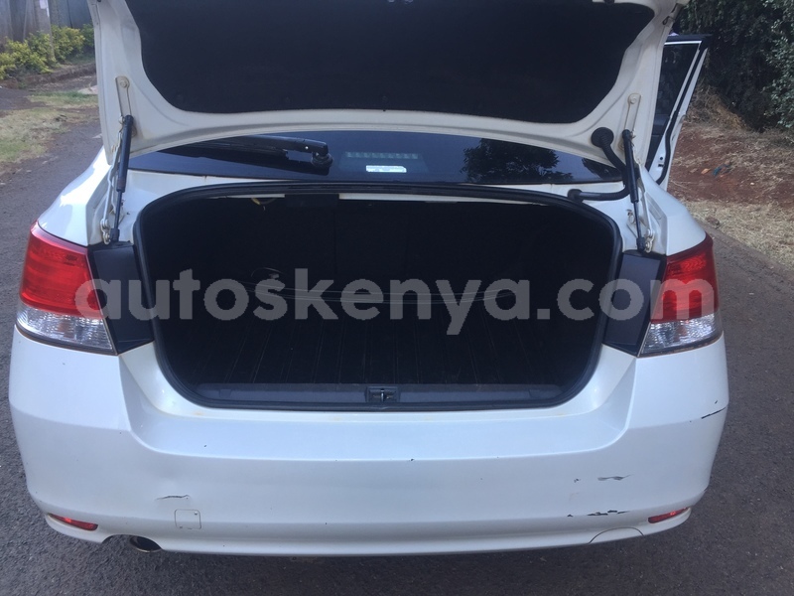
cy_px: 298
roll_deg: -3.3
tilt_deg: -24.6
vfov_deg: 48.2
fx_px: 665
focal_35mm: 29
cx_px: 397
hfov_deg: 61.7
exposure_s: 1/33
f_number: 2.2
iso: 32
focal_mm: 4.15
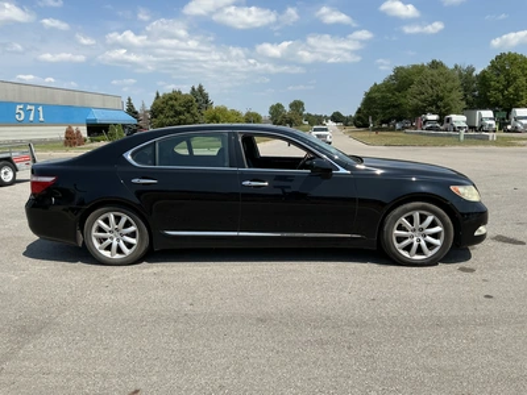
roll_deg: +0.4
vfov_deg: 49.7
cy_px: 198
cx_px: 264
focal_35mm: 28
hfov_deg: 63.4
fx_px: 426
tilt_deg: -5.7
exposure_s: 1/1912
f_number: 1.8
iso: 25
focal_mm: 3
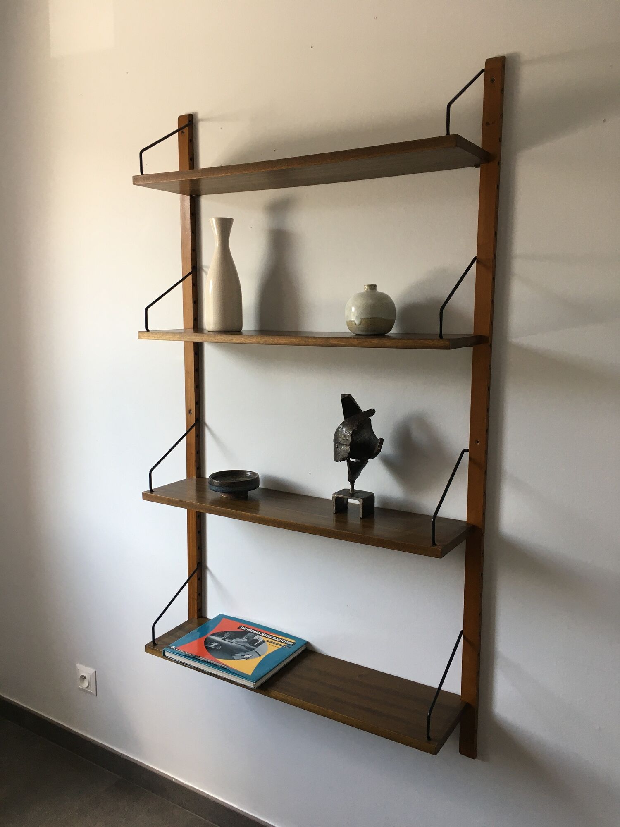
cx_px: 310
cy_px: 414
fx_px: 693
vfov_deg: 61.7
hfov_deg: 48.2
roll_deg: -0.2
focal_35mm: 29
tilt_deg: -8.4
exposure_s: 1/33
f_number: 2.2
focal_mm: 4.15
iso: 25
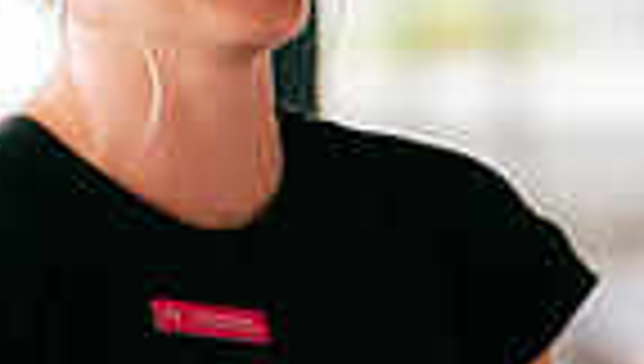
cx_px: 725
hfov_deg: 2.1
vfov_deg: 1.2
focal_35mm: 1020
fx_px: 17447
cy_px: 194
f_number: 2.8
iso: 5000
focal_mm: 200
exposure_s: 1/400
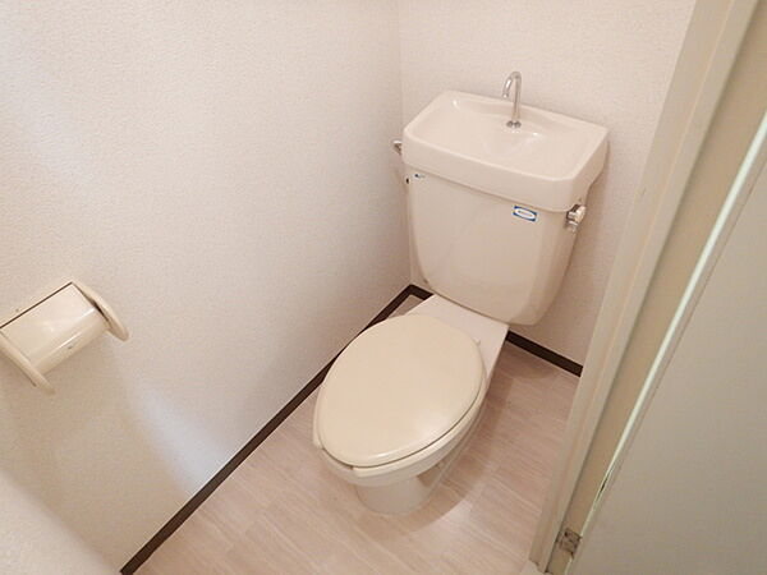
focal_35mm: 24
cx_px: 384
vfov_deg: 56.8
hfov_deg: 71.6
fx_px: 532
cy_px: 288
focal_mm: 4.3
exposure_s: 1/20
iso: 400
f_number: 2.8
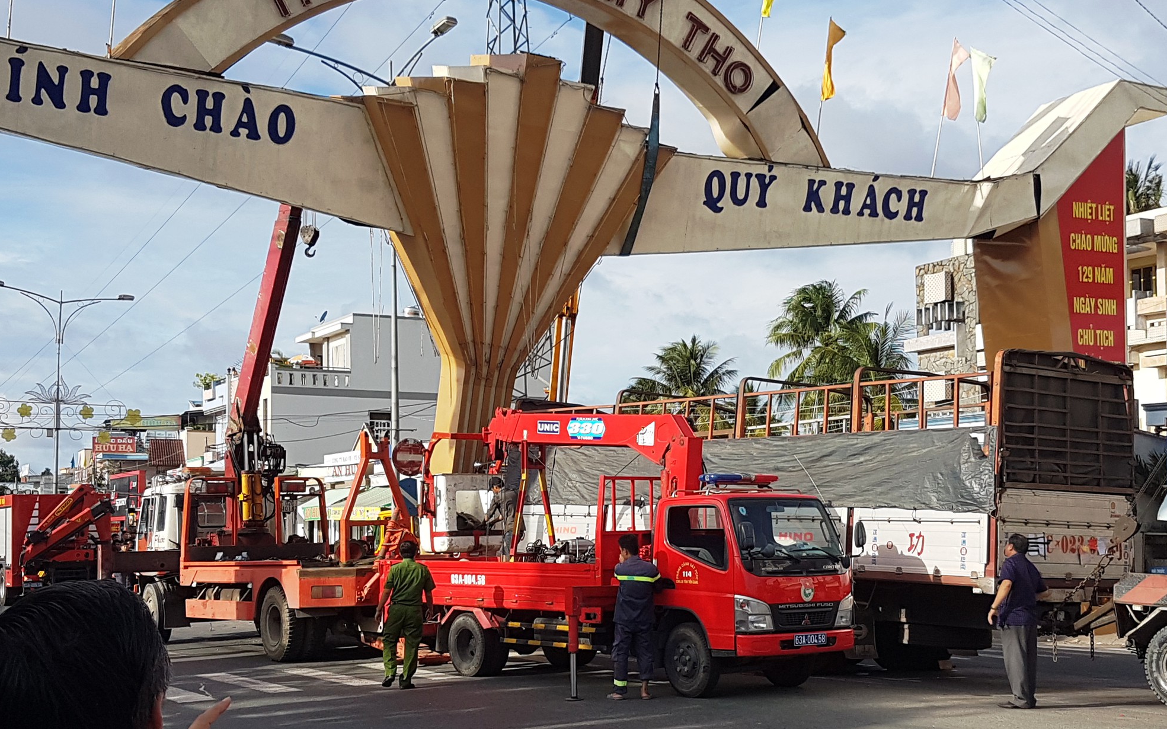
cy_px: 425
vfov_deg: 44.4
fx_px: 890
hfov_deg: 66.5
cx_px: 586
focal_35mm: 28
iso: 40
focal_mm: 4.2
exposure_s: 1/1748
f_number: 1.7
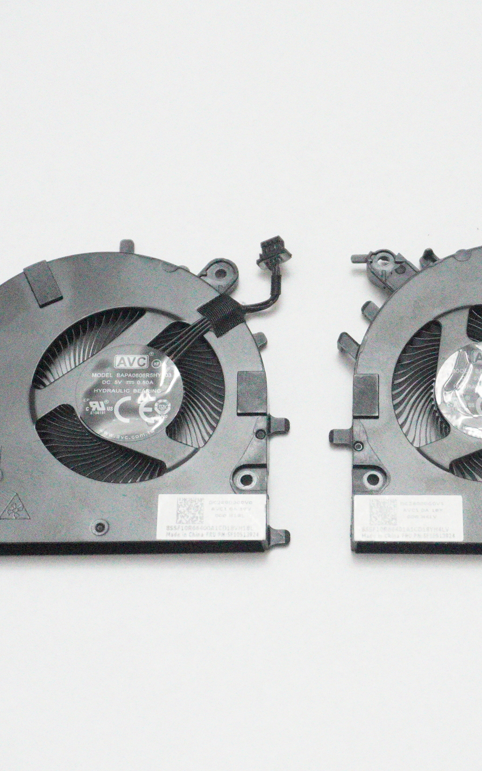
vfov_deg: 27.8
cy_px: 388
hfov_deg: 17.6
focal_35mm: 74
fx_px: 1555
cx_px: 307
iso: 25600
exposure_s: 1/200
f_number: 5.6
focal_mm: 32
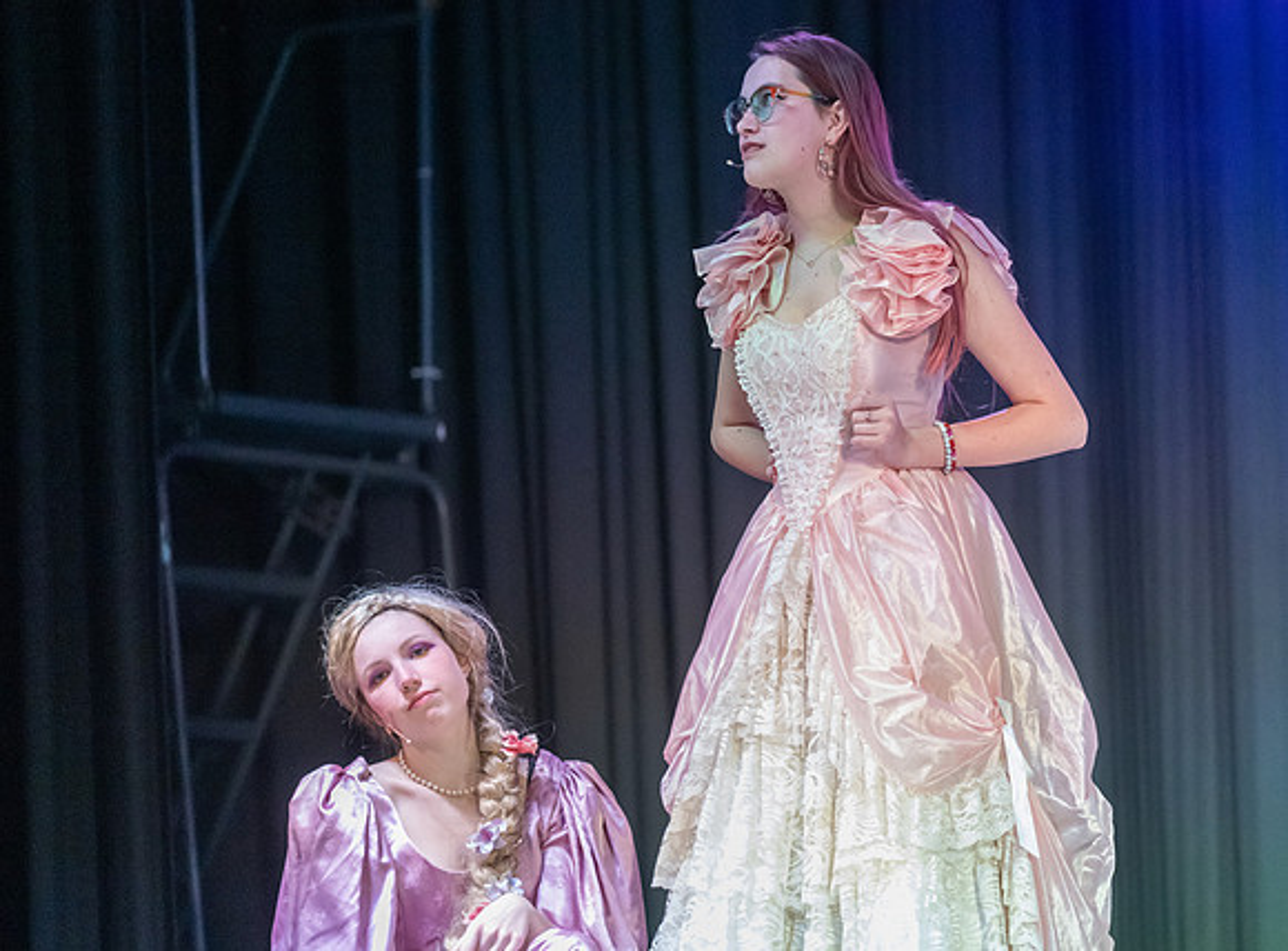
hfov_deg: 8.2
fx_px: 8959
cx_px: 776
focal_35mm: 242
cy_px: 431
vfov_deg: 6.1
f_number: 2.8
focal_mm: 200
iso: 7200
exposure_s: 1/400
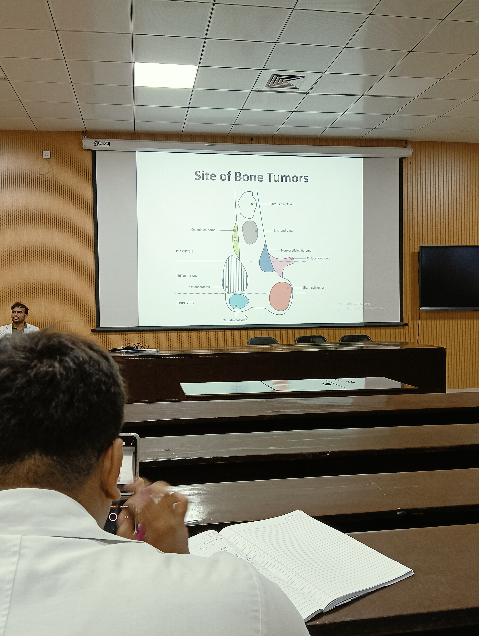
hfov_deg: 44.3
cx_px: 240
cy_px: 318
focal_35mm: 32
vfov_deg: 56.7
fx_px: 589
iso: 320
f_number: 1.8
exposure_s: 1/33.3
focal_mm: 4.05
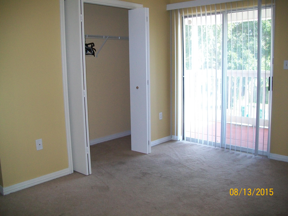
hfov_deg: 54.0
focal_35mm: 34
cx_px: 144
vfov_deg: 41.8
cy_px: 108
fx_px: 283
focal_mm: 6.1
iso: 160
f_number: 2.7
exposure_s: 1/60
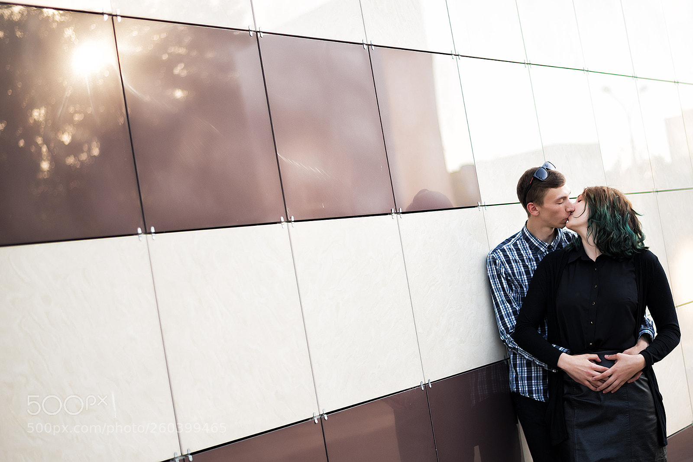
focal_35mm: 50
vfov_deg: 27.0
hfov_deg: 39.6
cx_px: 346
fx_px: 963
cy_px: 231
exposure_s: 1/250
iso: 100
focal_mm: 50
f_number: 1.8
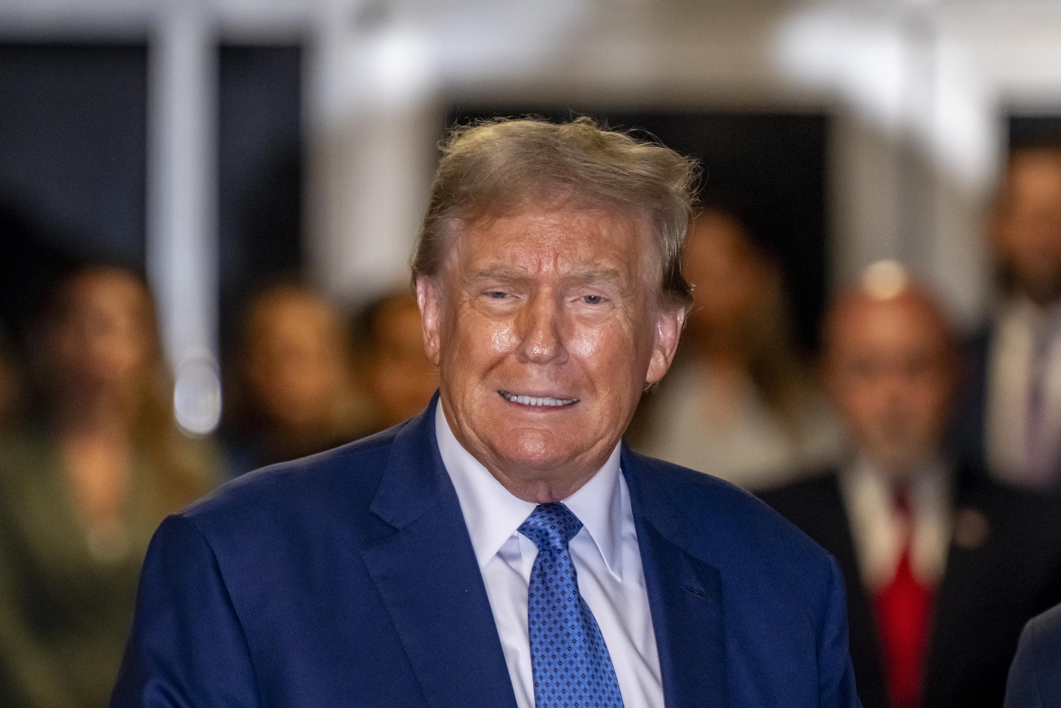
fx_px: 17682
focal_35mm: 600
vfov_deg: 2.3
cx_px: 530
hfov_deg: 3.4
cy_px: 354
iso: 3200
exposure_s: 1/125
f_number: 5.6
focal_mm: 400
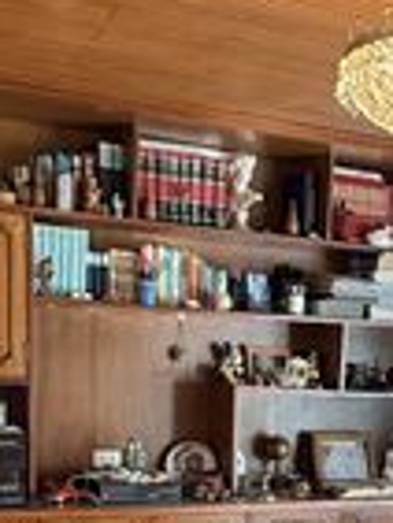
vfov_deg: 27.5
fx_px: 998
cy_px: 536
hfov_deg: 21.9
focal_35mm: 66
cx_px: 334
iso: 400
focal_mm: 2.22
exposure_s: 1/60
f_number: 2.2
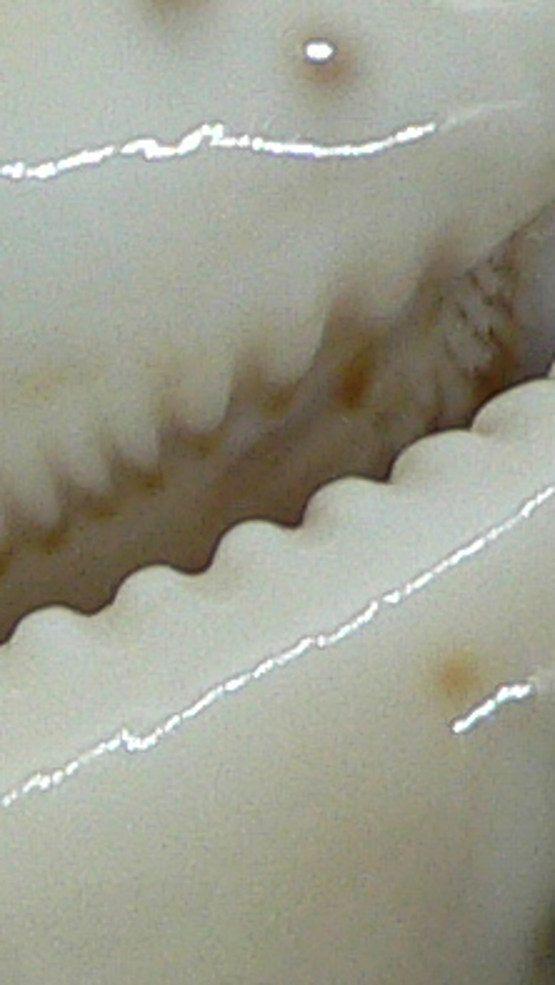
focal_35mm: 195
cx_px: -578
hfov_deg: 6.1
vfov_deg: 11.0
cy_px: 648
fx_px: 5095
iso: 150
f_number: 2.8
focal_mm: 4.6
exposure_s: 1/60
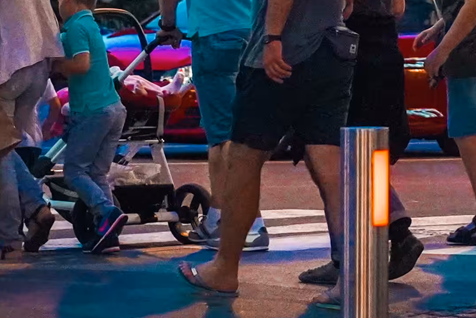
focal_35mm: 307
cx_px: 704
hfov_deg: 6.6
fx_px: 4059
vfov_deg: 4.4
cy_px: -315
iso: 6400
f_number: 2.8
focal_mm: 55
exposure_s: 1/400
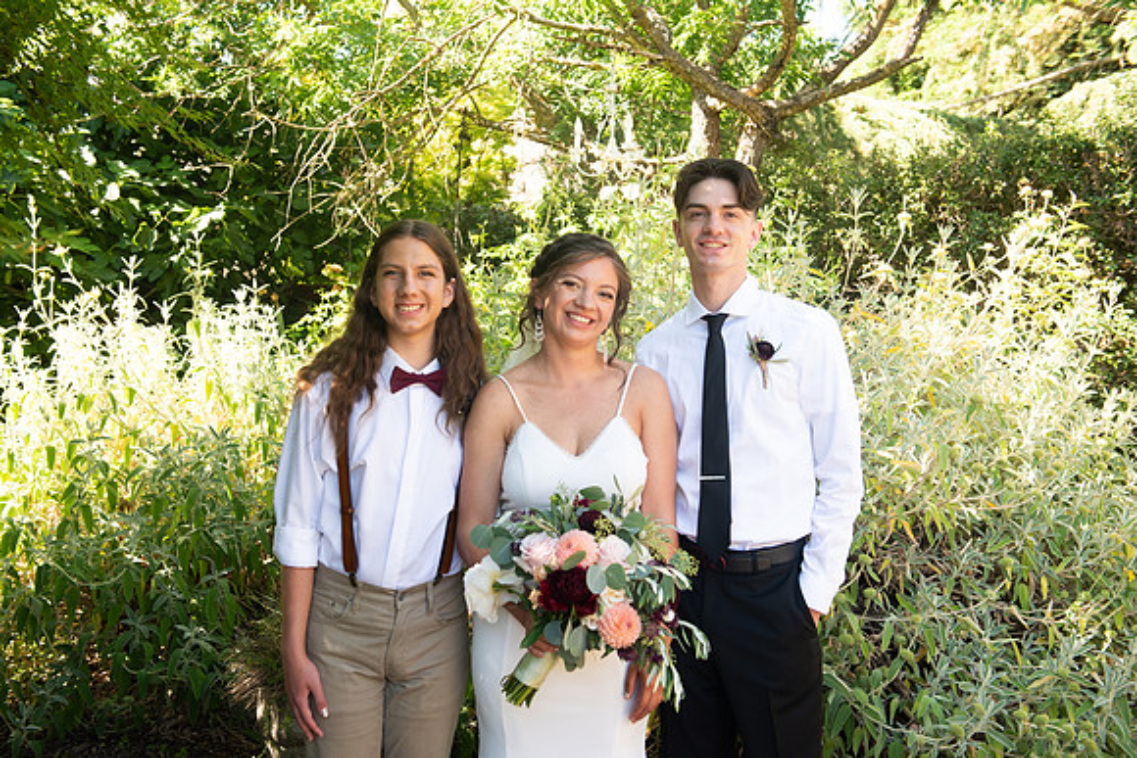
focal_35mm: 42
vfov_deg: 31.9
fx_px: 1327
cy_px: 379
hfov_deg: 46.4
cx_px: 568
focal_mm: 42
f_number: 4.5
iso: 640
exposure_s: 1/320
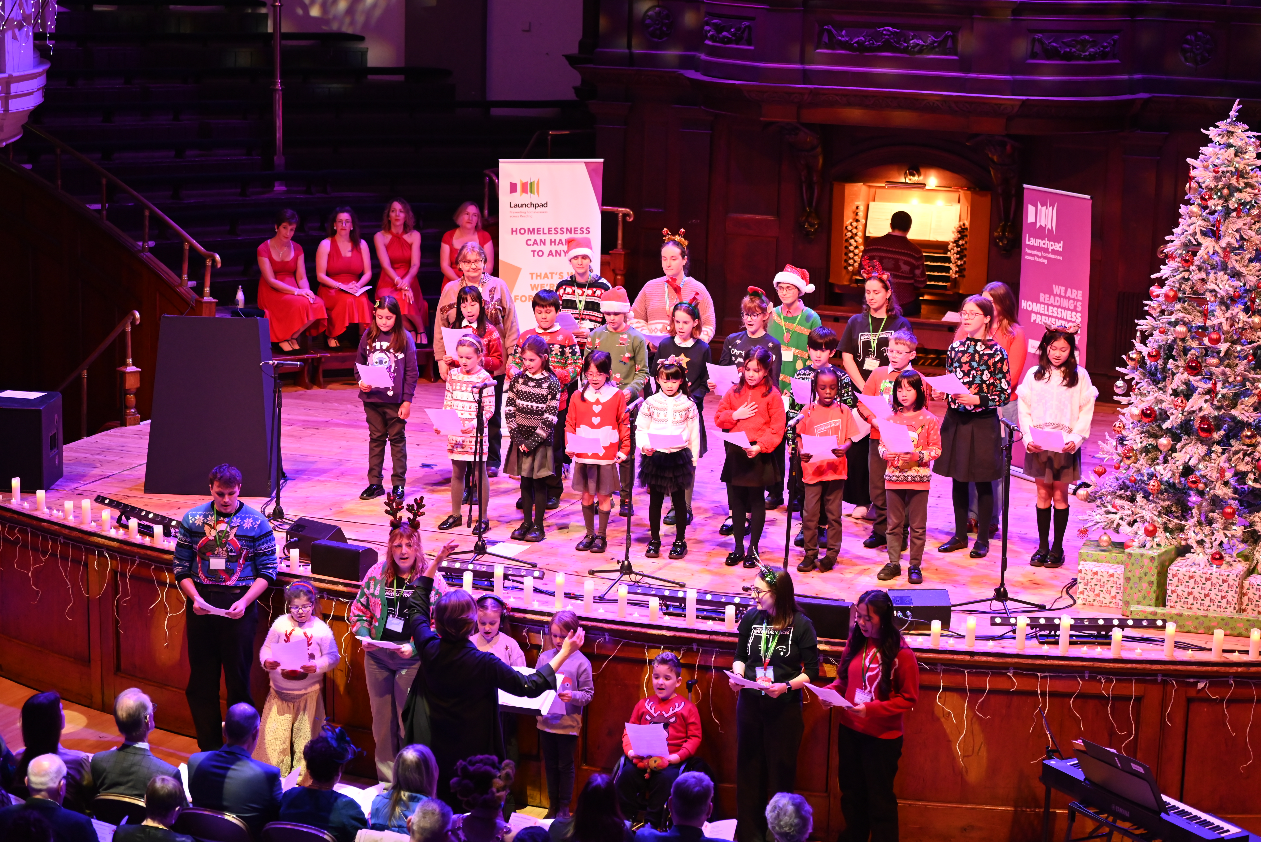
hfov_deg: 28.8
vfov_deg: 19.5
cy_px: 421
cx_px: 630
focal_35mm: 70
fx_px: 2453
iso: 2500
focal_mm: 70
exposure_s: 1/200
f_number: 3.5
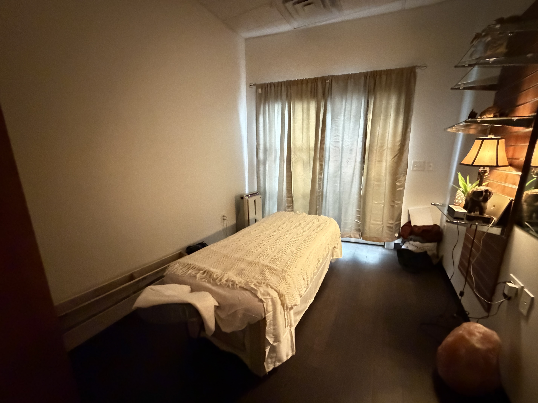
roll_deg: +0.6
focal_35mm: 14
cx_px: 269
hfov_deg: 102.1
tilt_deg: -12.3
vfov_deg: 85.7
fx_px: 218
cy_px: 202
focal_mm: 2.22
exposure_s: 1/15
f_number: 2.2
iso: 3200
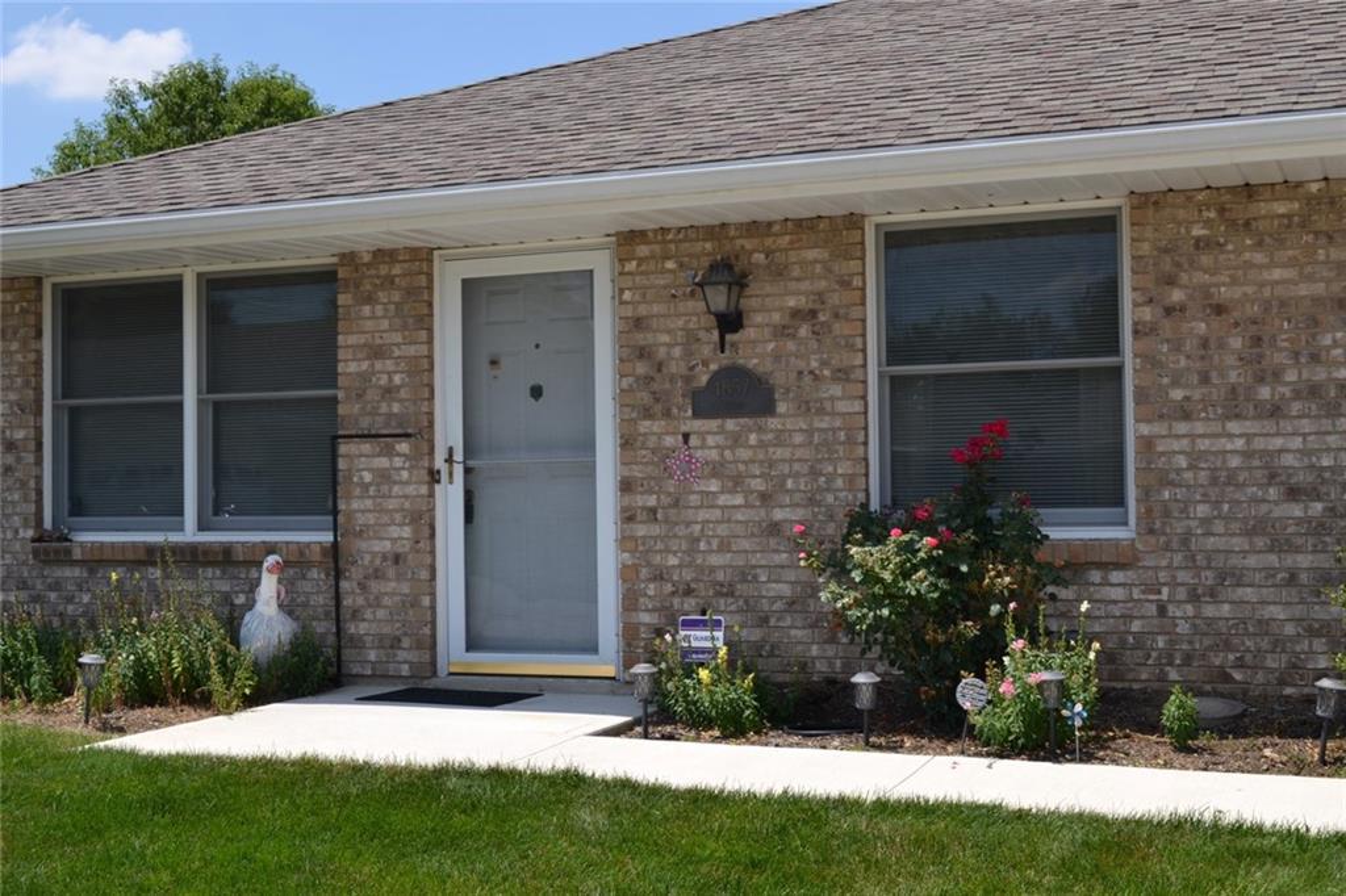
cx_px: 673
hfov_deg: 41.1
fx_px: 1794
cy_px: 448
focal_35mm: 48
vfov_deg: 28.1
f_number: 8
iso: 100
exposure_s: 1/200
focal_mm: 32
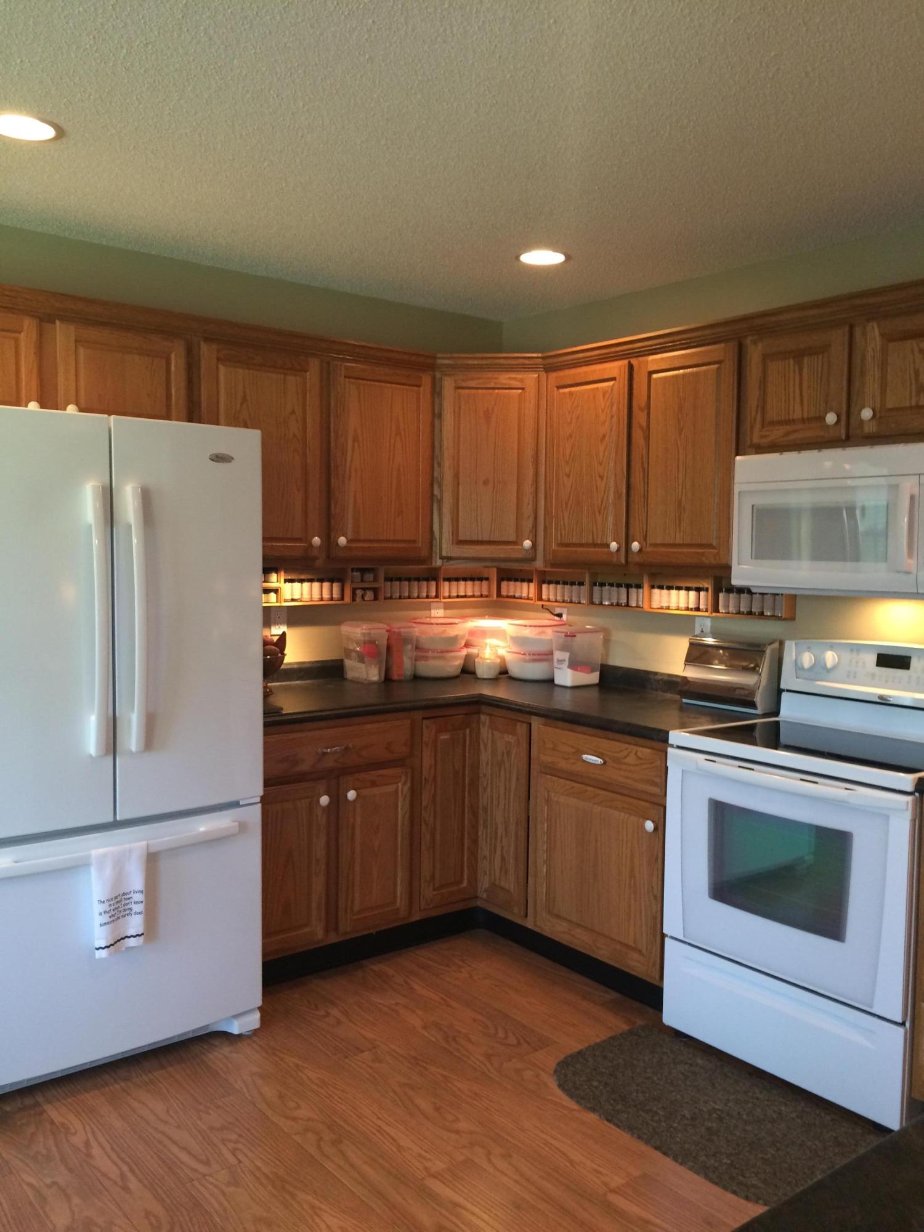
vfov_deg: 61.7
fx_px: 1032
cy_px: 616
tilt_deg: -4.6
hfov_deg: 48.2
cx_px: 462
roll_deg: -1.1
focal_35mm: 29
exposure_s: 1/30
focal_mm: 4.15
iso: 125
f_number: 2.2
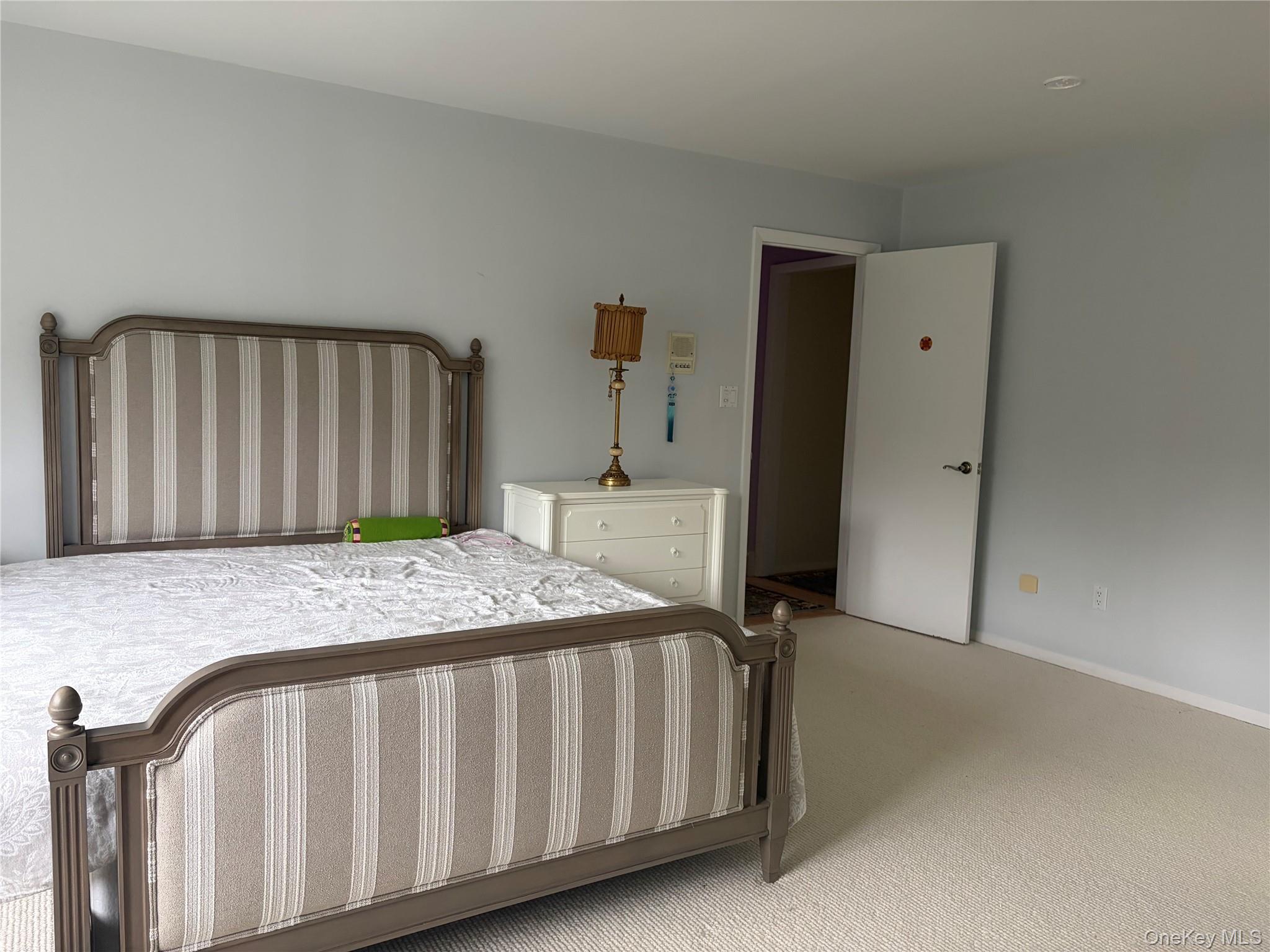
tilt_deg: -5.3
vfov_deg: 53.1
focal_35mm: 26
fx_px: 954
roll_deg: -1.1
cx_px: 635
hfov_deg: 67.3
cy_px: 476
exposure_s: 1/60
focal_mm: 5.96
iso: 160
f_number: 1.6
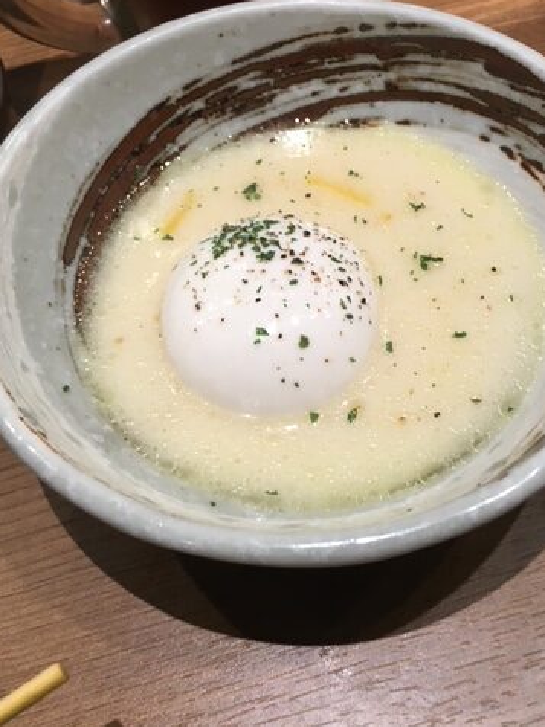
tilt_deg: -59.0
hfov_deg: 36.8
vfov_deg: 47.9
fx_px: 819
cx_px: 305
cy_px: 356
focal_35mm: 39
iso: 50
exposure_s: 1/30
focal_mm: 4.15
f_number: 2.2
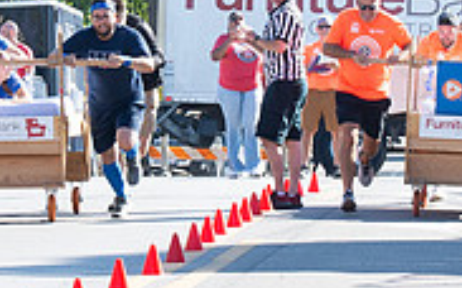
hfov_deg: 4.9
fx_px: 5359
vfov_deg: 3.1
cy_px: 31
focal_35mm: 426
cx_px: 164
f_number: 7.1
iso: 200
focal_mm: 85
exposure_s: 1/250
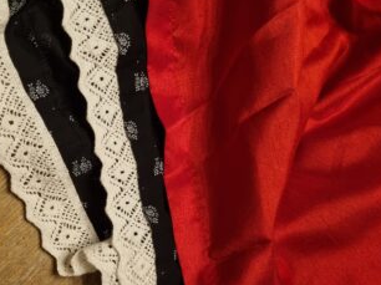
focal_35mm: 34
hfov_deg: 53.3
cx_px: 139
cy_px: 174
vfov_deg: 41.5
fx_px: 374
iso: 500
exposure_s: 1/50
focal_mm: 5.4
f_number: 1.8
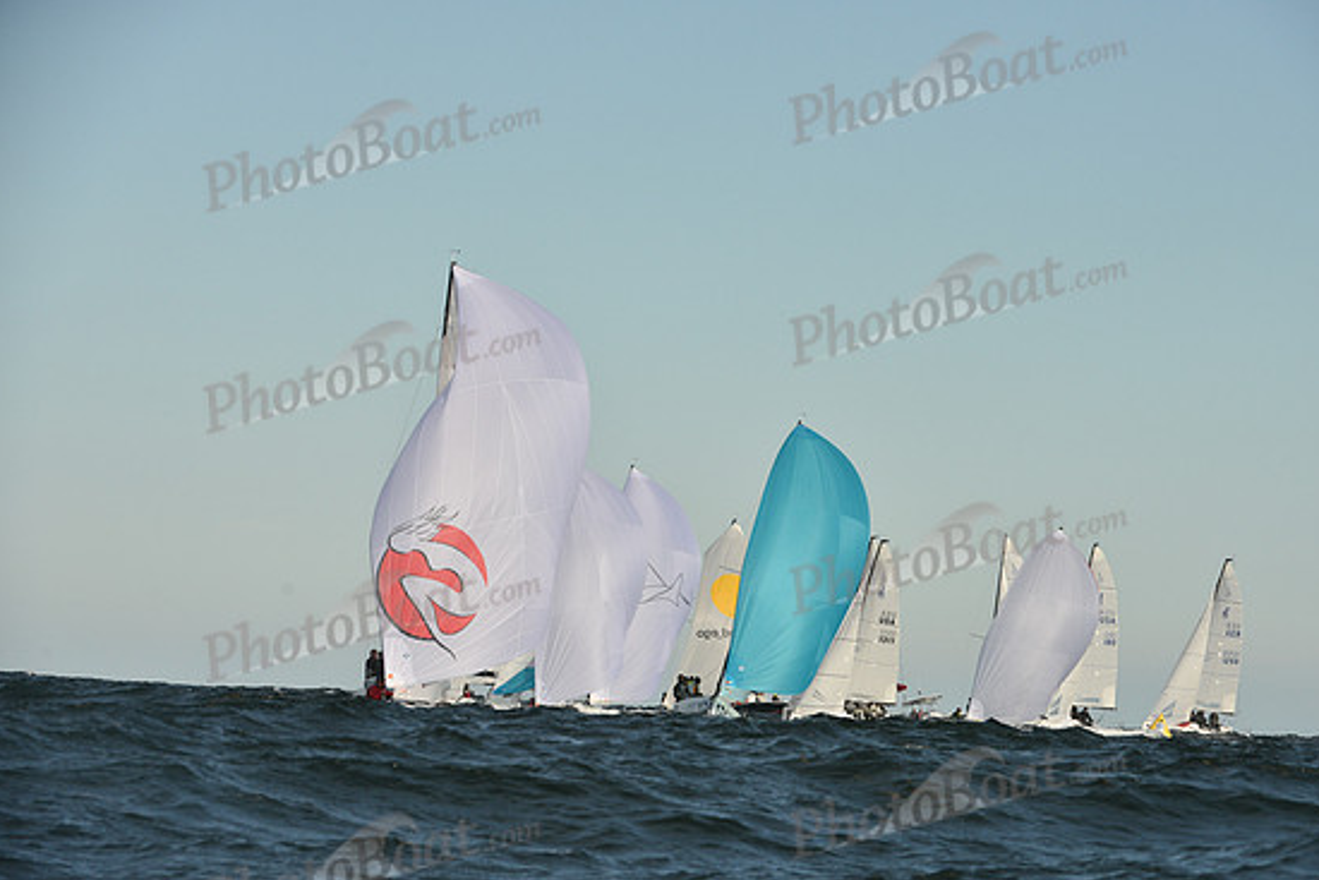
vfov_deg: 6.5
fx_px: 7732
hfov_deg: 9.8
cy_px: 462
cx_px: 667
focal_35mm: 211
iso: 320
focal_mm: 200
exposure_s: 1/1250
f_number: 8
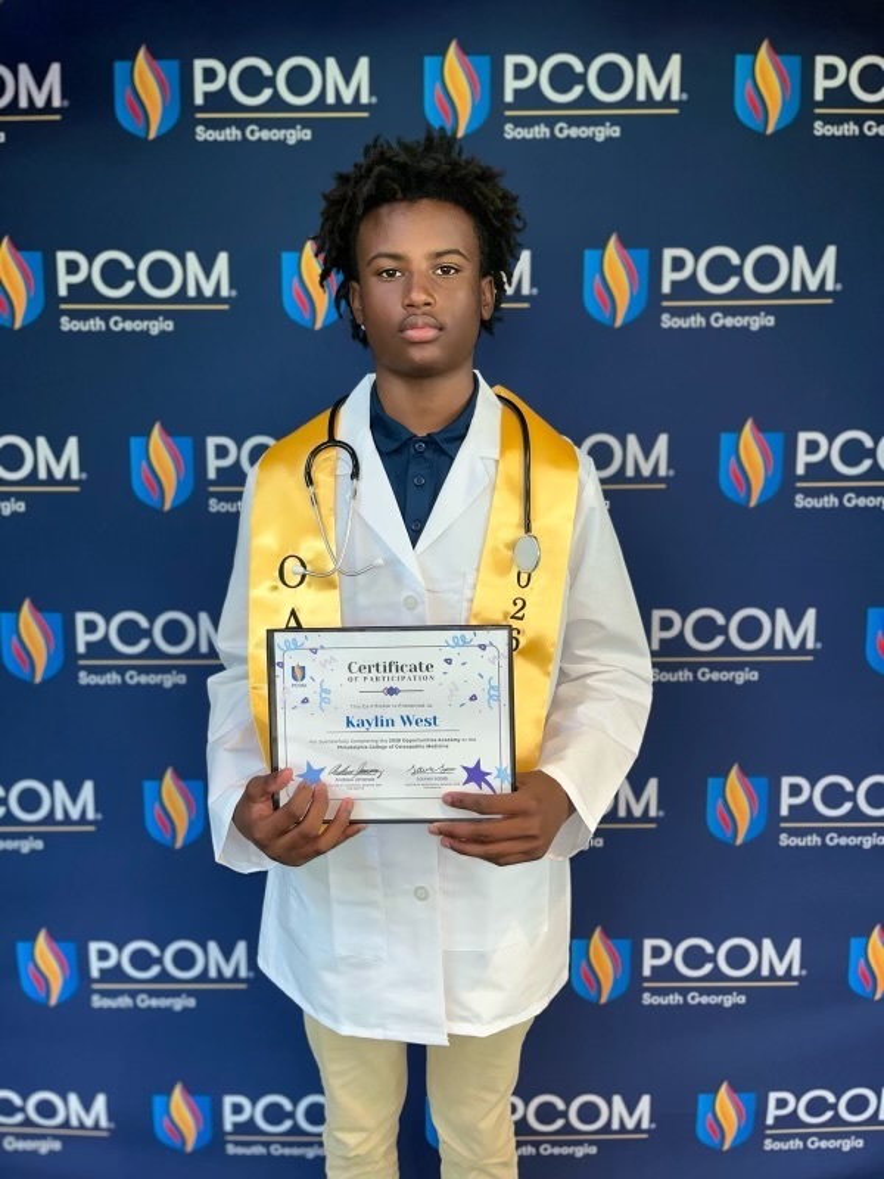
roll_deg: +1.5
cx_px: 442
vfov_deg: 67.3
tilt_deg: -8.6
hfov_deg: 53.1
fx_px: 885
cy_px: 590
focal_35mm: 26
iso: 64
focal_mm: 5.1
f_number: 1.6
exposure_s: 1/51
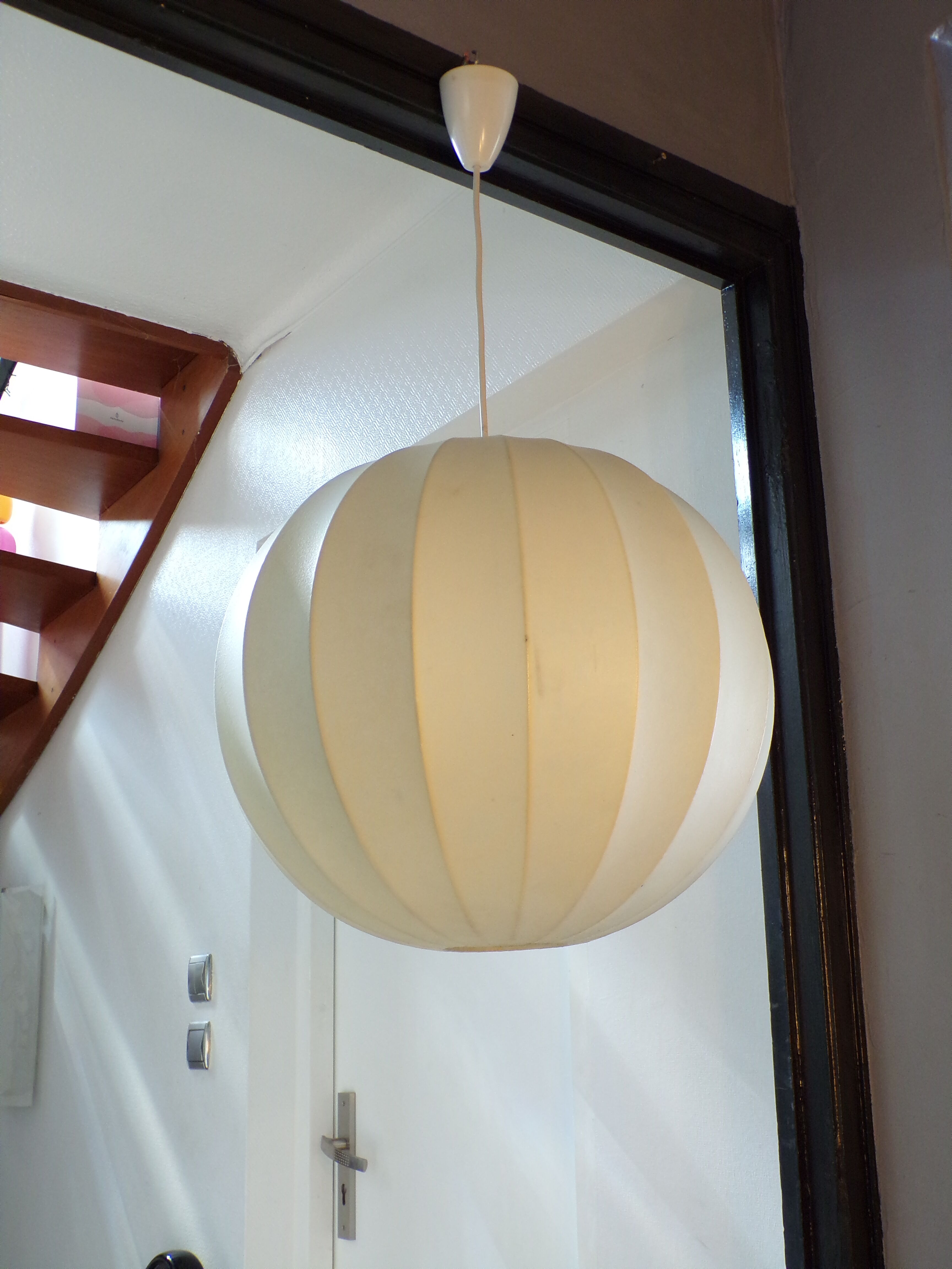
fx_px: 1357
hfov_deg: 38.7
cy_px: 634
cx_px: 476
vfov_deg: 50.1
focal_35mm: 37
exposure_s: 1/34
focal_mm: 6.6
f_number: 3.3
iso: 200
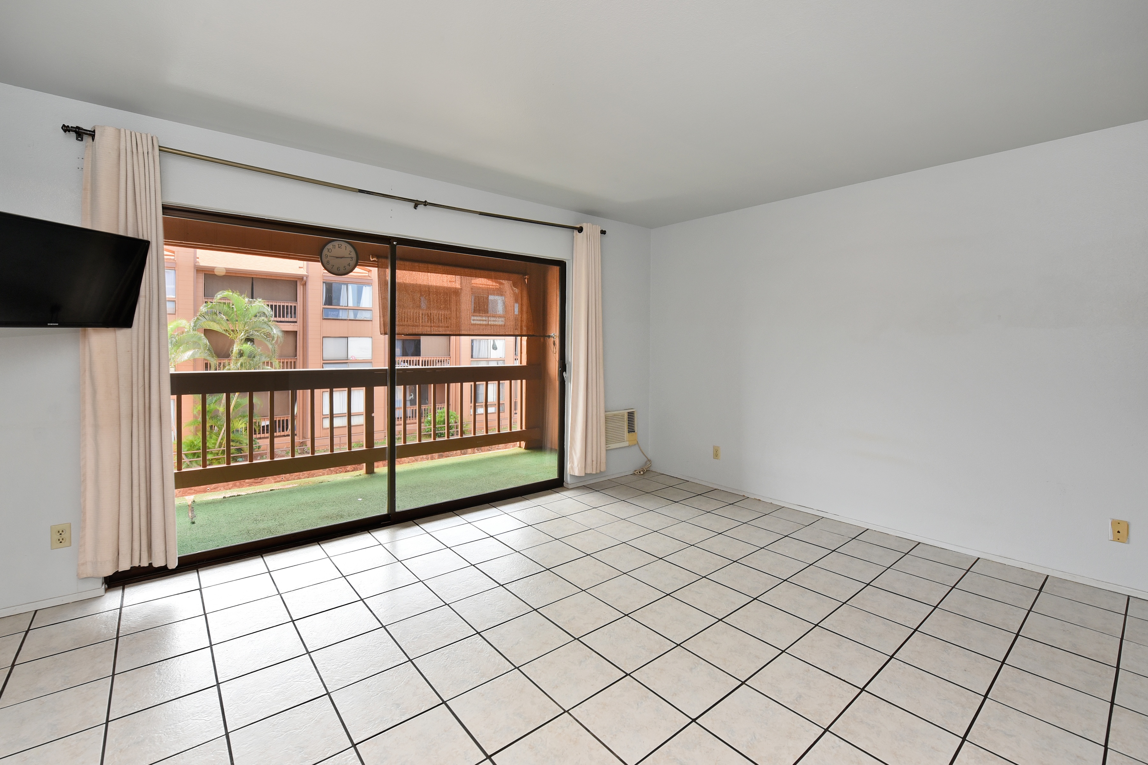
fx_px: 478
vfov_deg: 77.3
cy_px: 382
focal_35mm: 15
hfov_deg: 100.4
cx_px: 574
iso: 250
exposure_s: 1/125
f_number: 5.6
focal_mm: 15
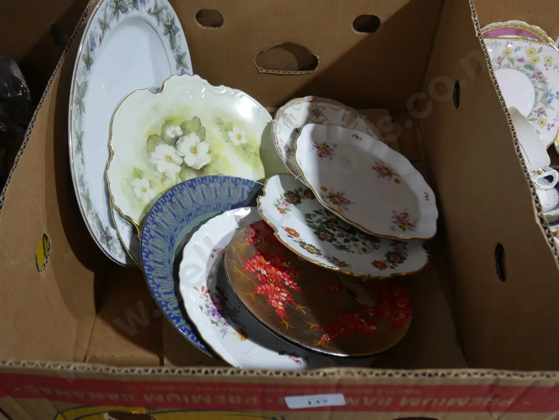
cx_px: 280
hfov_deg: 53.9
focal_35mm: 34
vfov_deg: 41.8
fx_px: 549
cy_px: 210
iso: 800
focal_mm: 17
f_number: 4
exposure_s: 1/60
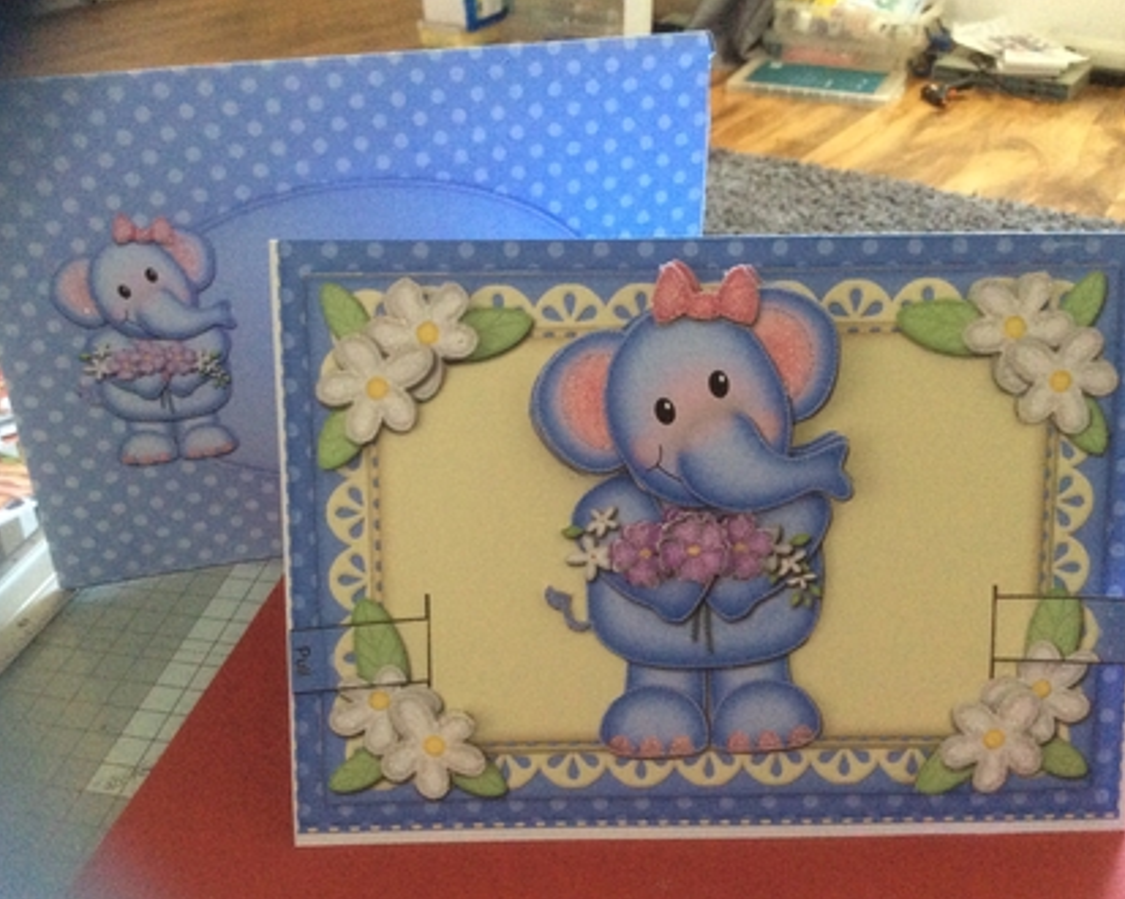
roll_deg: -0.5
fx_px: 1132
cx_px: 539
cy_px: 452
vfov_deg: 43.3
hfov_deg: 52.9
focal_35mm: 34
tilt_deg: -32.1
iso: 250
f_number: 2.4
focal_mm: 3.3
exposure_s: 1/17
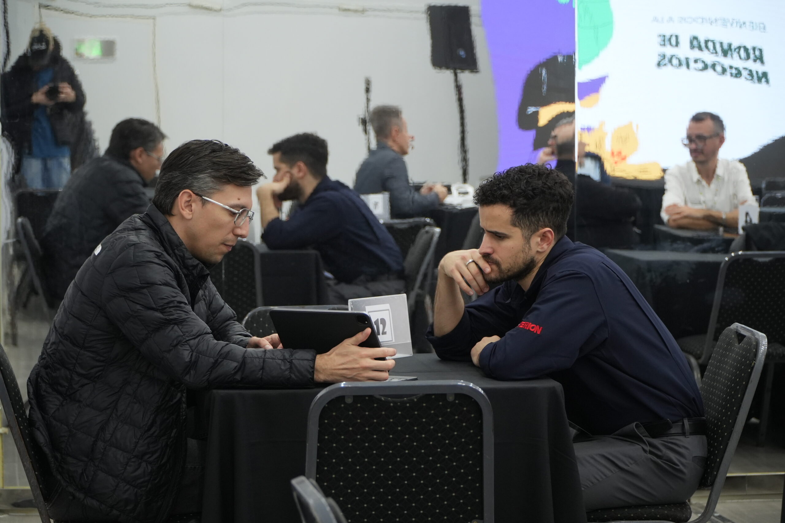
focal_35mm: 102
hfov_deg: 20.0
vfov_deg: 13.4
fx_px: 2224
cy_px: 262
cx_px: 392
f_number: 4
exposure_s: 1/125
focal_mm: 68
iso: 1000
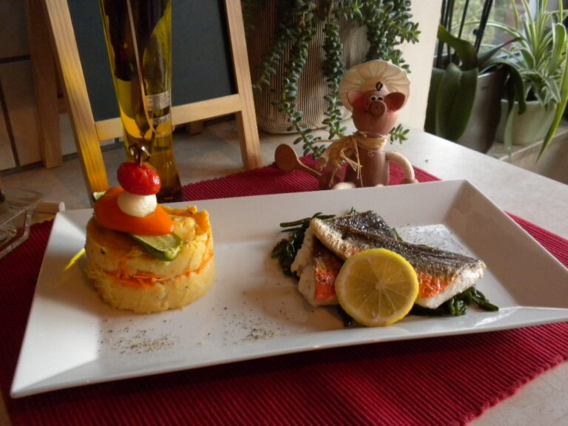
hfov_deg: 50.1
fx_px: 607
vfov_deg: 38.7
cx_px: 284
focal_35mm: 37
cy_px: 213
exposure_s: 1/50
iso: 400
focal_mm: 6.6
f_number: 3.5
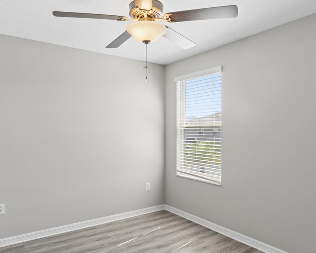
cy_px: 134
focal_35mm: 26
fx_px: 243
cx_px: 159
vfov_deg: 54.9
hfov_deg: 66.0
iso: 160
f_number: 8
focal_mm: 10
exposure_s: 1/40
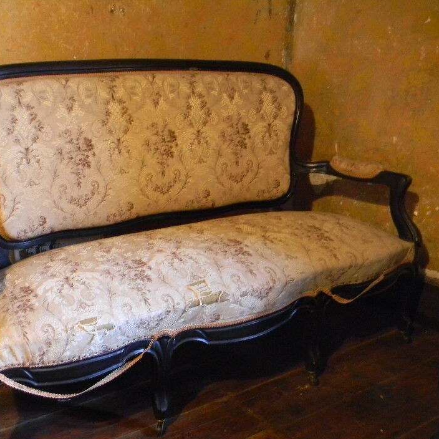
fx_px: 517
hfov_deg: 45.1
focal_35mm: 36
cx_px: 132
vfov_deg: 46.0
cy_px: 238
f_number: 3.5
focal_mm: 5
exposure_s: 1/4
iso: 400
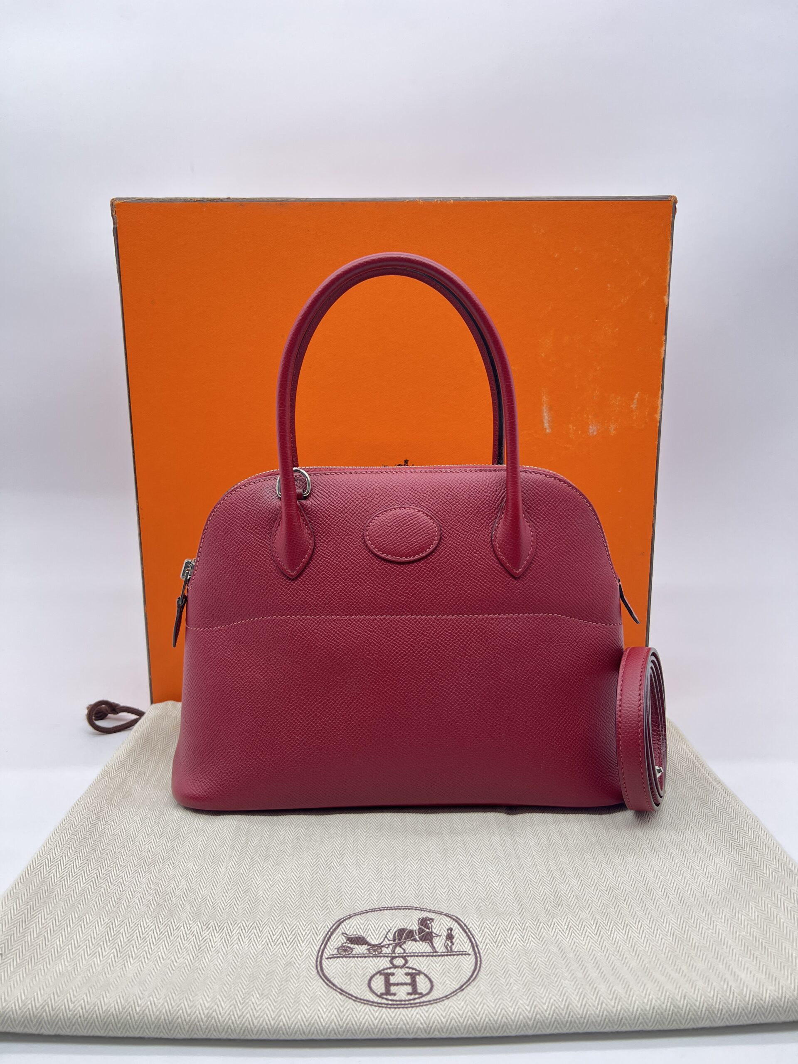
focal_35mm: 26
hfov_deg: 53.1
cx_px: 399
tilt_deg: -11.0
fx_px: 799
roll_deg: +0.2
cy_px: 532
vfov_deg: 67.3
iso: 64
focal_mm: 5.7
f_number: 1.5
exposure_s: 1/100
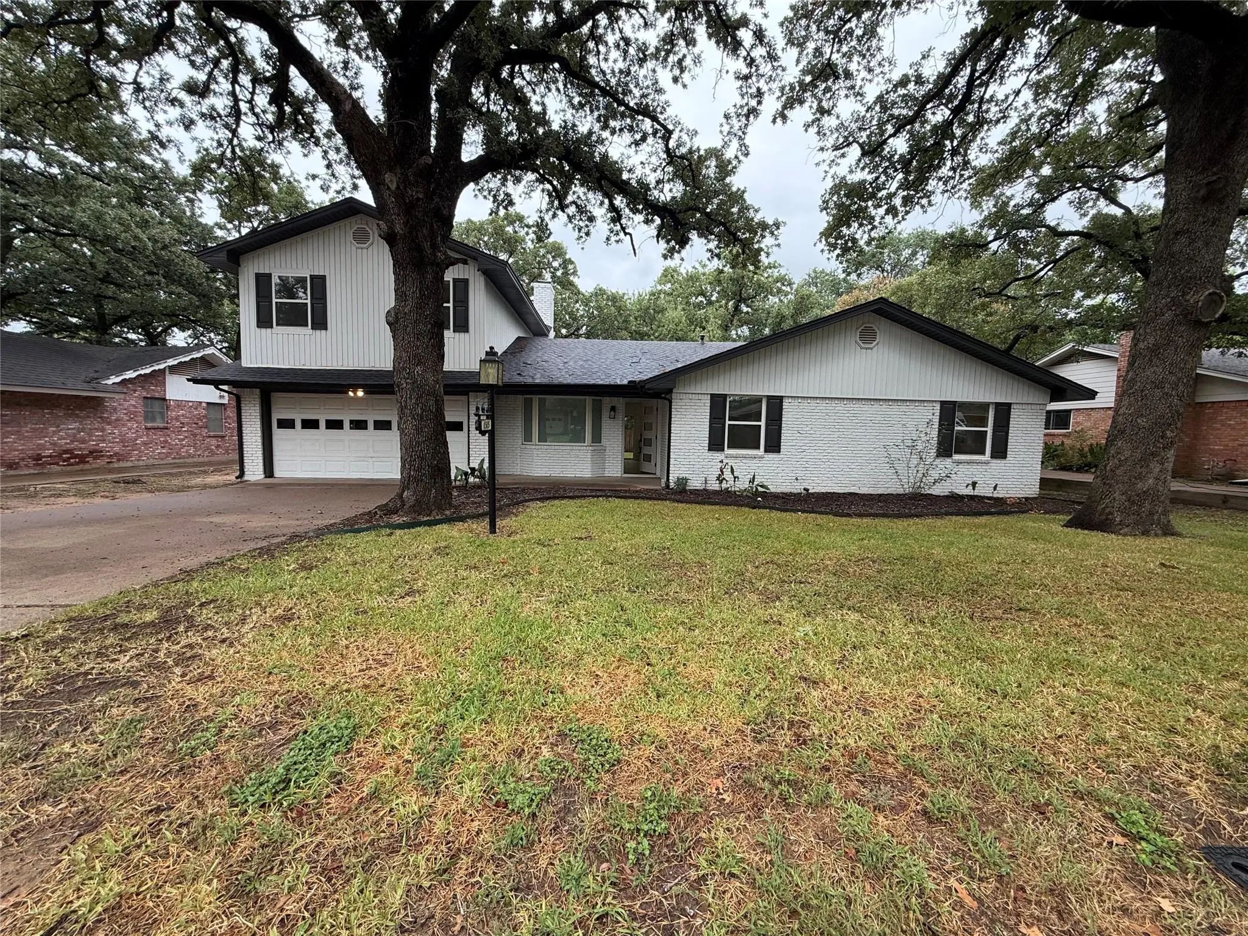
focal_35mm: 14
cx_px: 624
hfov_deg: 102.1
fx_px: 505
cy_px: 468
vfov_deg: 85.7
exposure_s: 1/200
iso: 50
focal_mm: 2.22
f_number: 2.2
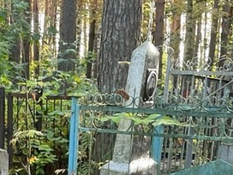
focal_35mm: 98
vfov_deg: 13.5
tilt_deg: -12.4
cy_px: 316
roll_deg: -3.7
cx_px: 38
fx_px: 660
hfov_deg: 19.8
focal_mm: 4.2
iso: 125
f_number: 1.6
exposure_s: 1/119
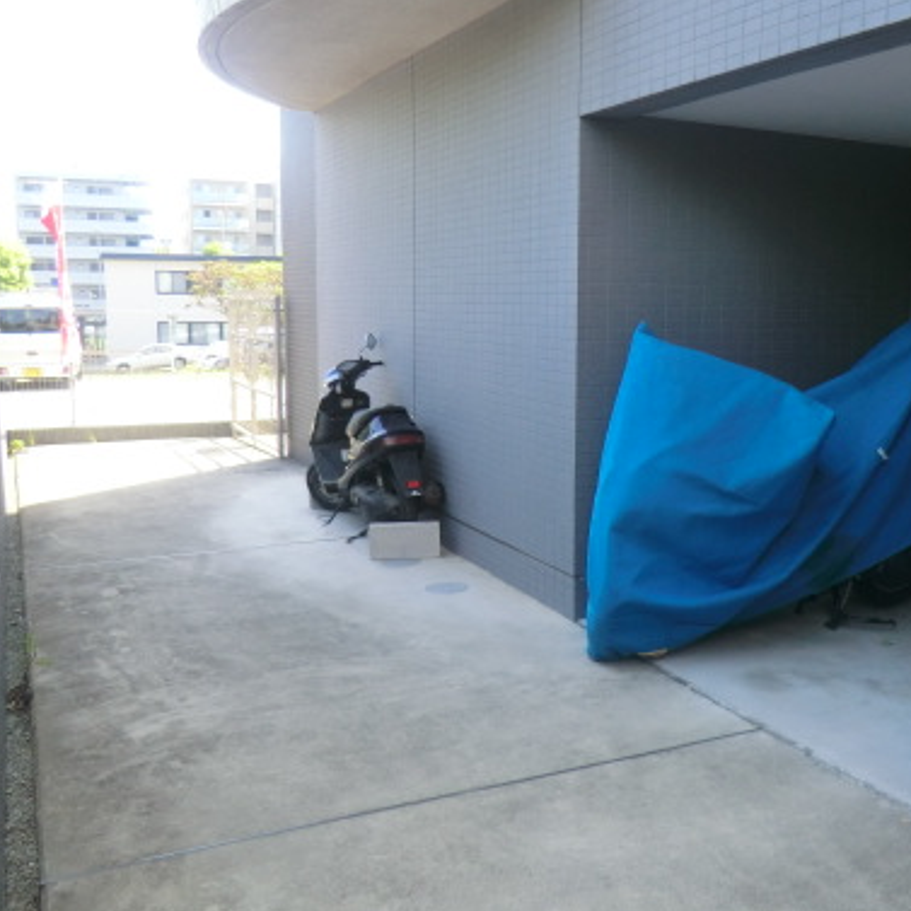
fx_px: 1072
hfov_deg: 45.2
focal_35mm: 36
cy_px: 459
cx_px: 619
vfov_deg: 46.0
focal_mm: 4.3
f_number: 3.2
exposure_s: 1/125
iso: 80
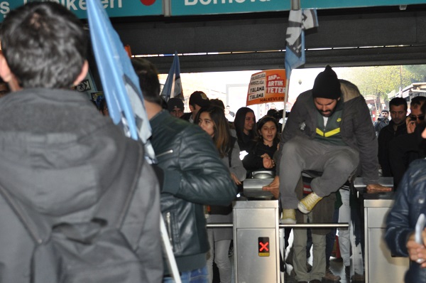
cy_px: 142
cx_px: 213
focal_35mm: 54
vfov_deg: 25.0
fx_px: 638
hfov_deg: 36.9
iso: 800
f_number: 5
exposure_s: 1/60
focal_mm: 36
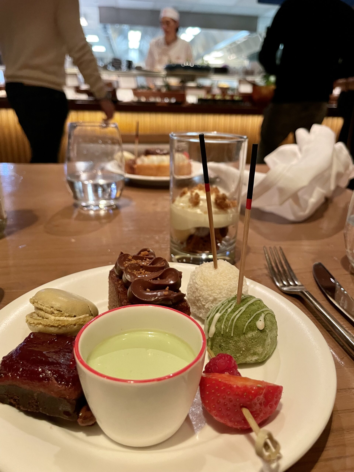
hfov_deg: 53.1
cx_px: 177
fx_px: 355
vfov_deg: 67.3
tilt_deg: -18.6
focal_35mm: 26
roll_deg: -1.4
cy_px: 236
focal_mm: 4.2
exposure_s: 1/50
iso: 320
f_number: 1.6
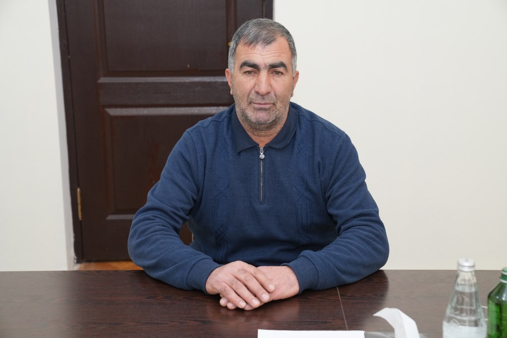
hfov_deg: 29.7
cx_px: 254
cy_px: 169
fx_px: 958
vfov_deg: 20.0
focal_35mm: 68
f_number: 5
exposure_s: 1/200
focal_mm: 68
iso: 800
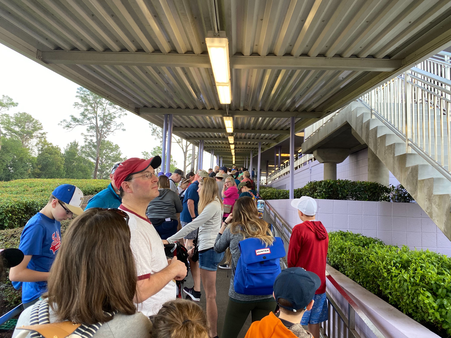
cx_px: 226
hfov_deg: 67.3
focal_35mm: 26
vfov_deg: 53.1
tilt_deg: +5.0
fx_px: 339
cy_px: 169
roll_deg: -3.4
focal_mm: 4.25
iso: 80
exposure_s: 1/121
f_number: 1.8
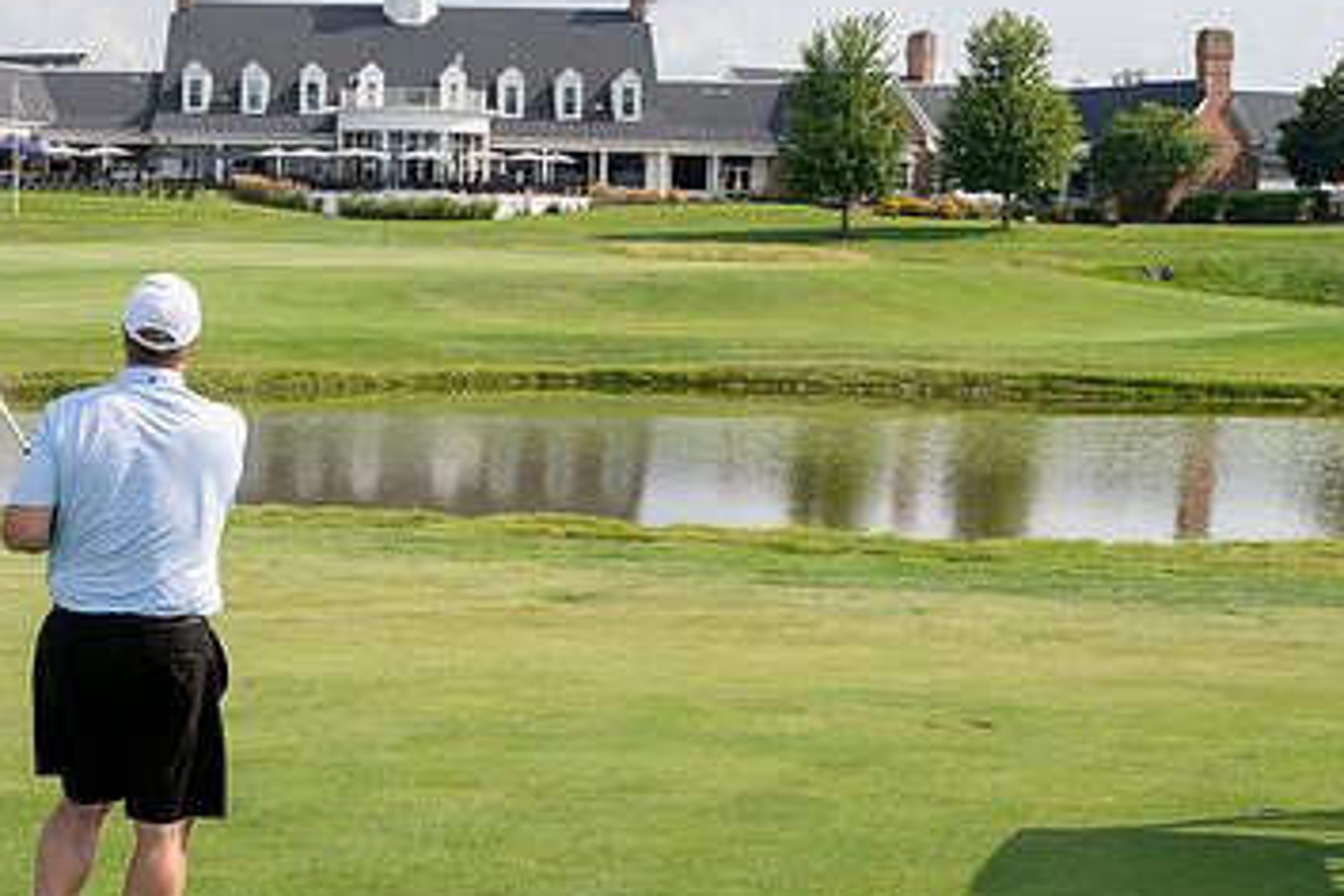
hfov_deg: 31.0
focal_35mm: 64
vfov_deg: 21.2
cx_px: 391
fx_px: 2389
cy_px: 439
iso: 250
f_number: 6.3
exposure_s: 1/1000
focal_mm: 39
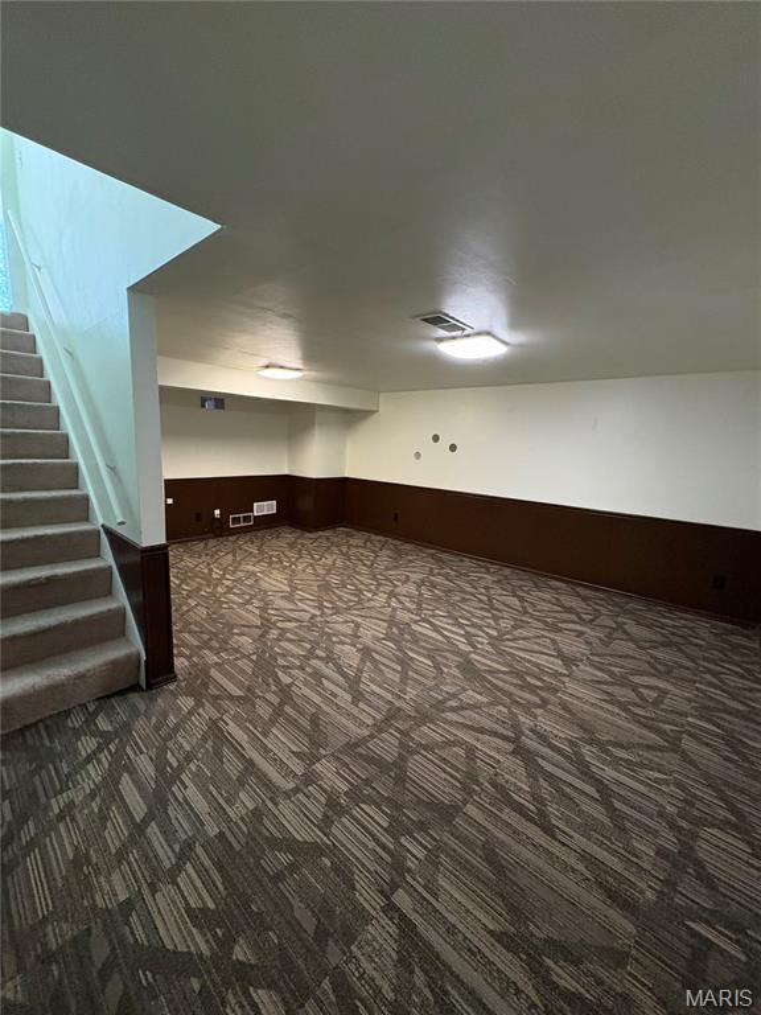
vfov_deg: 102.1
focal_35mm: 14
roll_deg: -2.9
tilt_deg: -8.6
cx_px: 380
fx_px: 410
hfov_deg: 85.7
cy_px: 508
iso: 320
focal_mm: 2.22
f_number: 2.2
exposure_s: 1/60
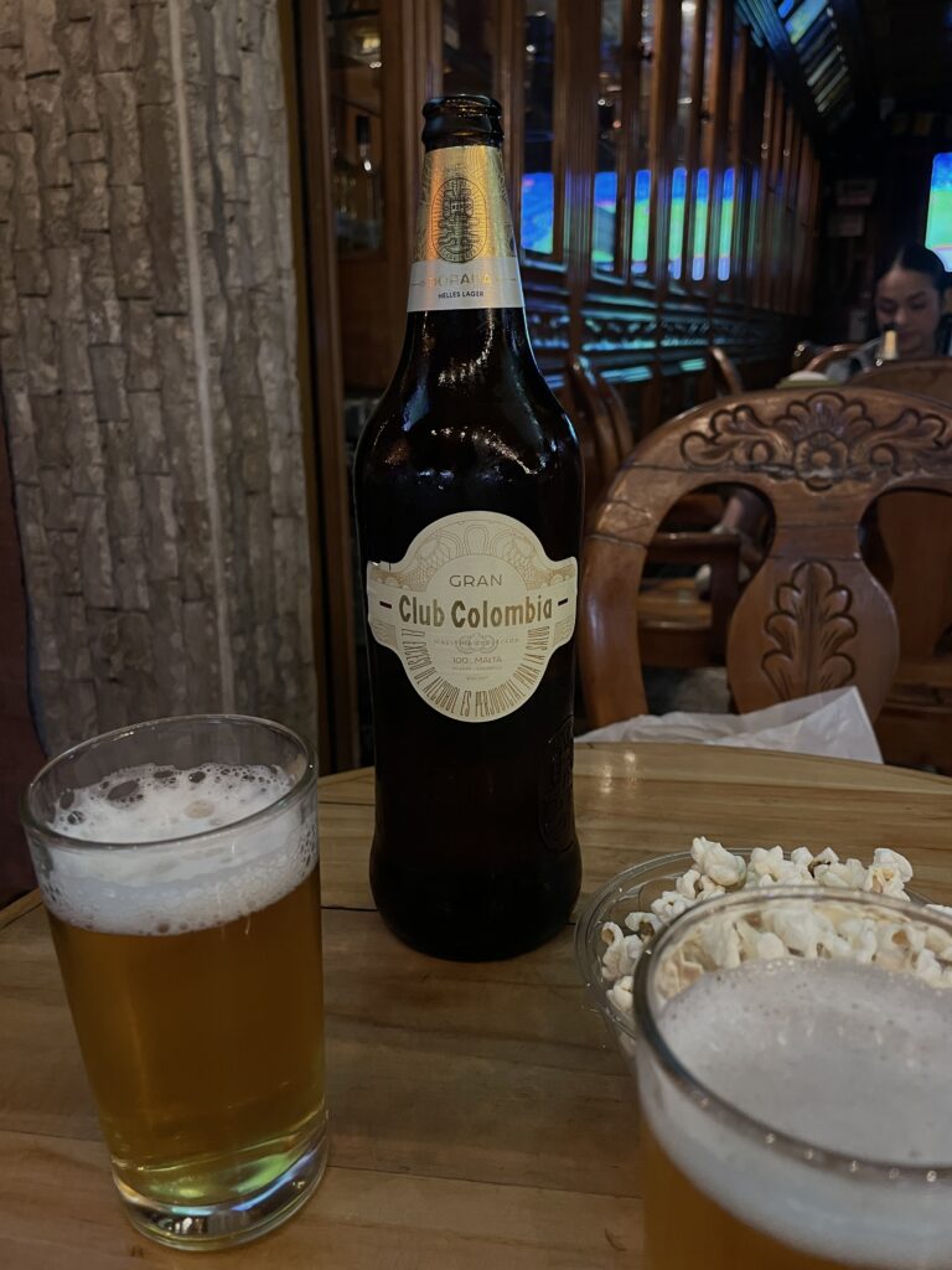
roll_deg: +3.1
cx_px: 476
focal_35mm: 26
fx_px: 953
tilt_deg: -15.2
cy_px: 635
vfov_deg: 67.3
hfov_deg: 53.1
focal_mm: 4.2
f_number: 1.6
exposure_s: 1/60
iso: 320
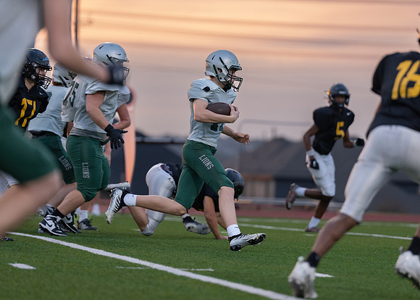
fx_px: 2980
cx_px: 228
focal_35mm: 250
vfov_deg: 5.8
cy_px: 125
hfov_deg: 8.1
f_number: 2.8
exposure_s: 1/1250
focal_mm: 200
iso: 1250
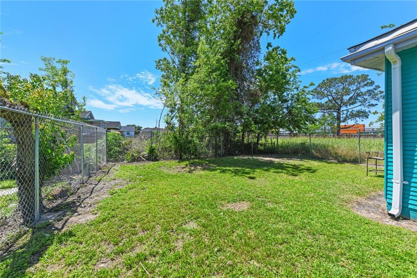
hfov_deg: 104.3
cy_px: 139
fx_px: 162
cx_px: 208
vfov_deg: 81.2
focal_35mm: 14
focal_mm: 14
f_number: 11
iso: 320
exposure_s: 1/250
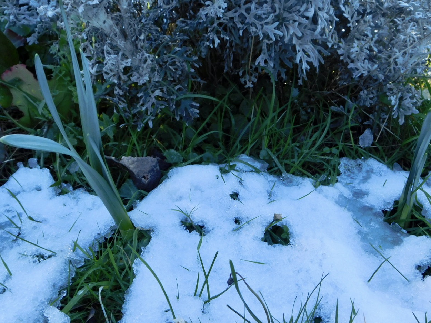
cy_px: 196
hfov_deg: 56.5
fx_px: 399
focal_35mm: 32
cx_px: 250
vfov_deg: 43.9
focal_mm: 4.5
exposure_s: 1/125
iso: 125
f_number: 3.4
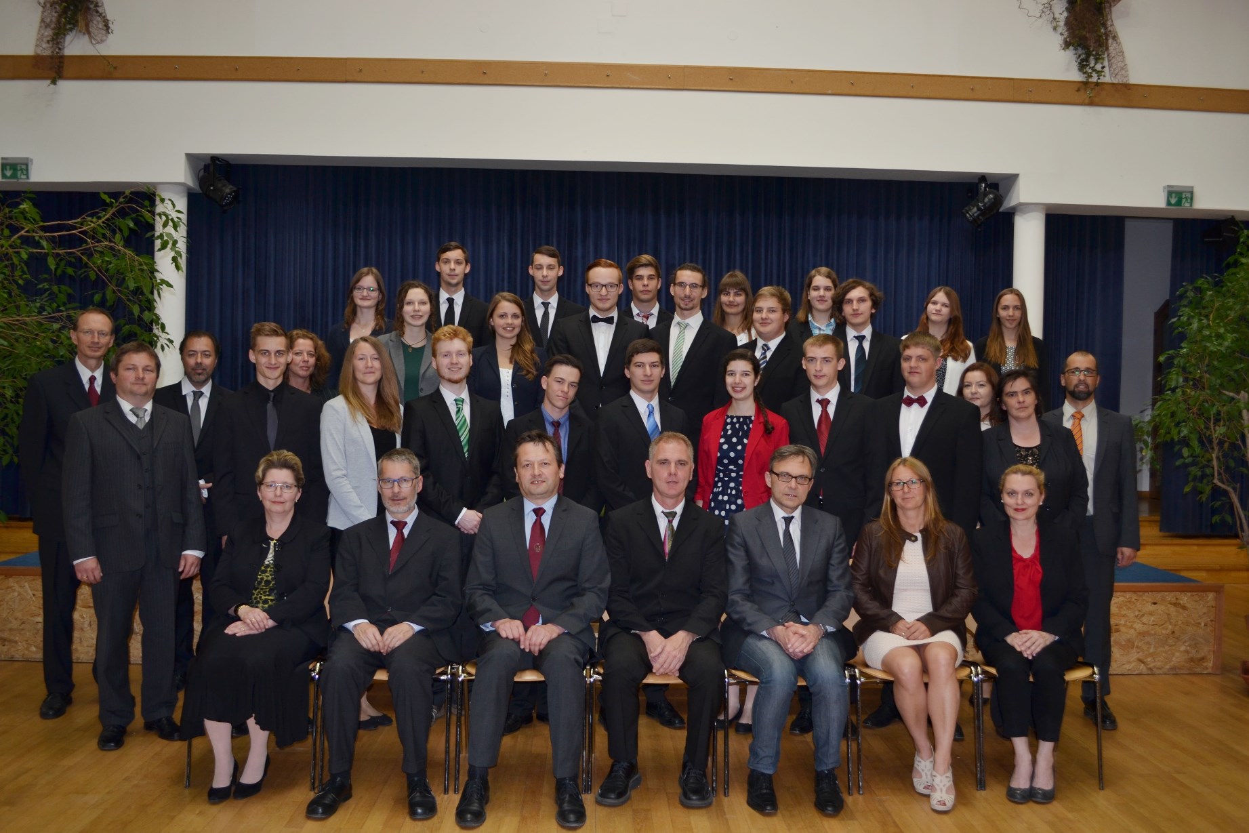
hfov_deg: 61.9
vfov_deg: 43.6
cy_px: 416
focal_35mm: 30
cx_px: 624
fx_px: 1041
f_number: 3.8
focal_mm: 20
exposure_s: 1/60
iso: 100
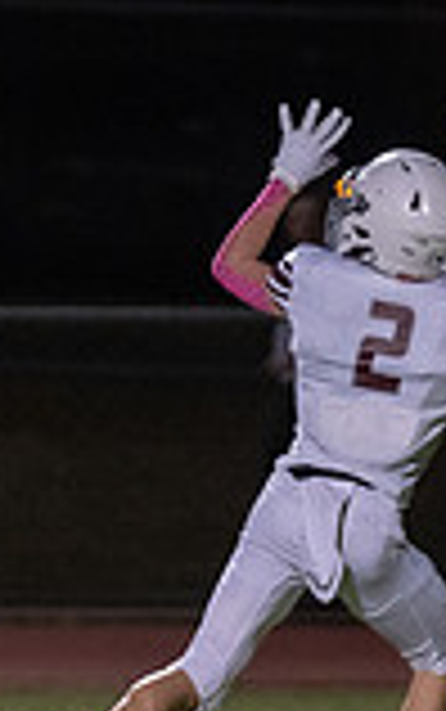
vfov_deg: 2.4
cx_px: 252
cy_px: 290
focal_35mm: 865
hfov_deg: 1.5
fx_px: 16792
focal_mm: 200
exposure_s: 1/1250
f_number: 2.8
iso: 6400
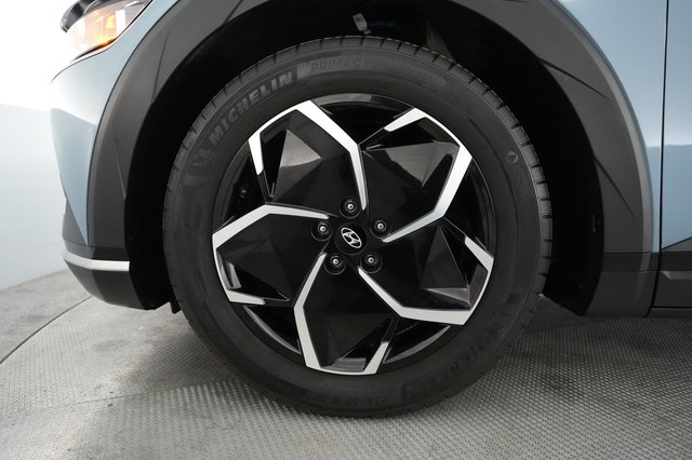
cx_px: 346
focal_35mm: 25
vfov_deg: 51.2
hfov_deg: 71.5
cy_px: 230
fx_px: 480
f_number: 2.8
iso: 6400
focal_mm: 25
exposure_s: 1/160
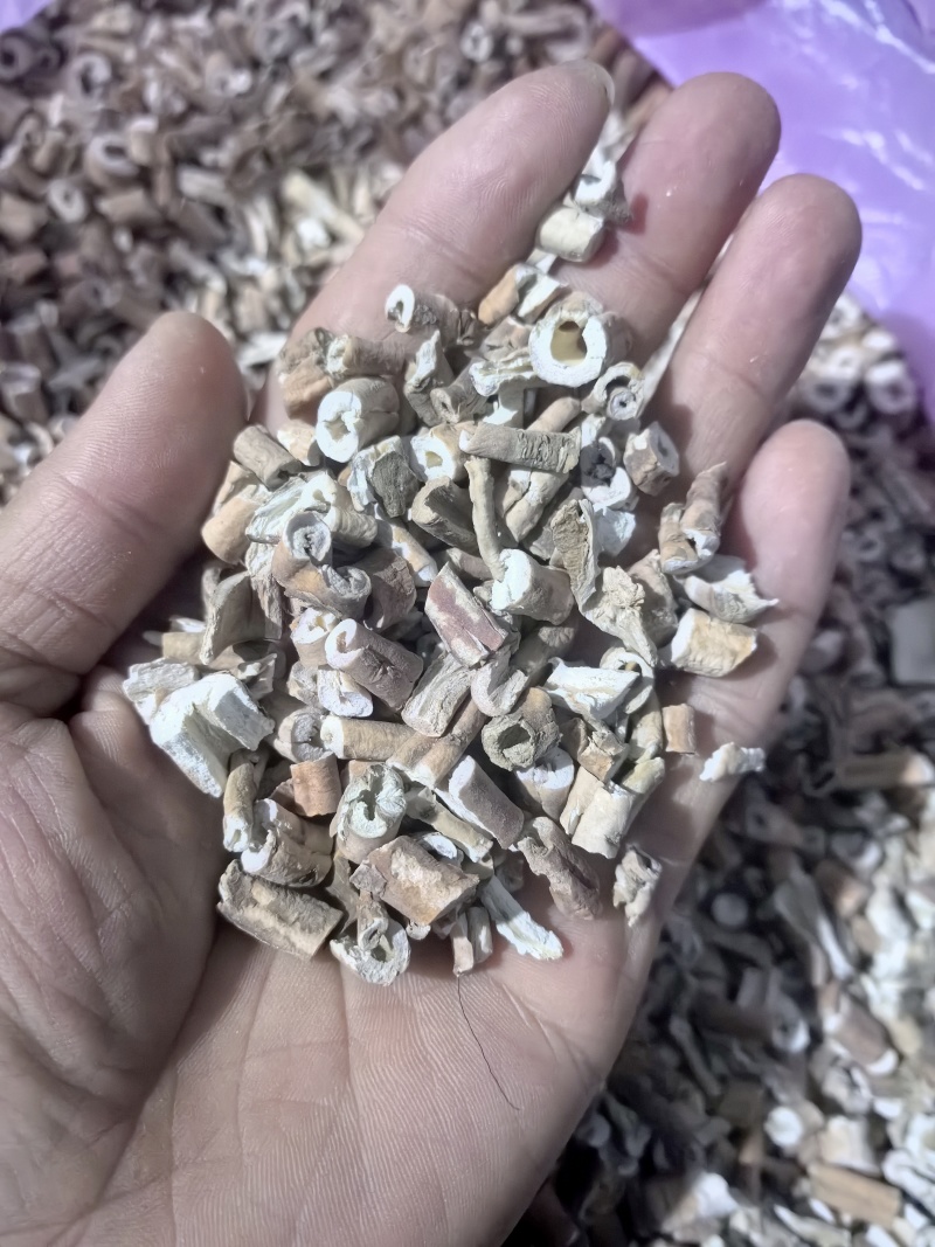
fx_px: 973
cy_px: 624
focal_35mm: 27
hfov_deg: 51.3
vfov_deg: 65.3
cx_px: 468
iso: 2000
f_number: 2
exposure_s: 1/50
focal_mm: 5.75
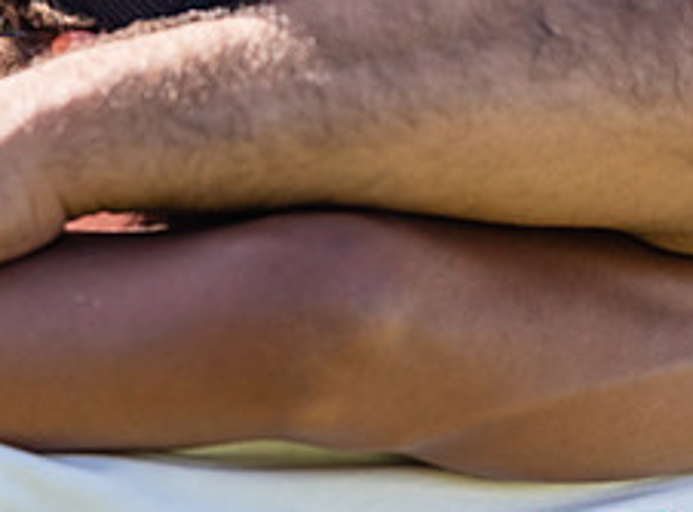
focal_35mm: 1375
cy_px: 32
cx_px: -98
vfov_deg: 1.1
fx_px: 27382
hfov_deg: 1.4
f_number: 4
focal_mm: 500
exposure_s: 1/1600
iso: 320
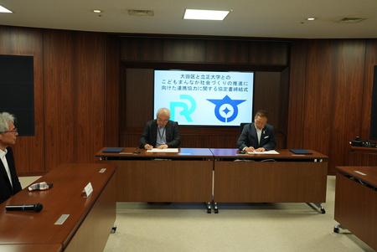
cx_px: 188
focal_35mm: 35
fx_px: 367
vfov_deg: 37.9
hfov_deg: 54.4
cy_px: 126
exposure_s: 1/160
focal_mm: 35
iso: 1250
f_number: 2.8
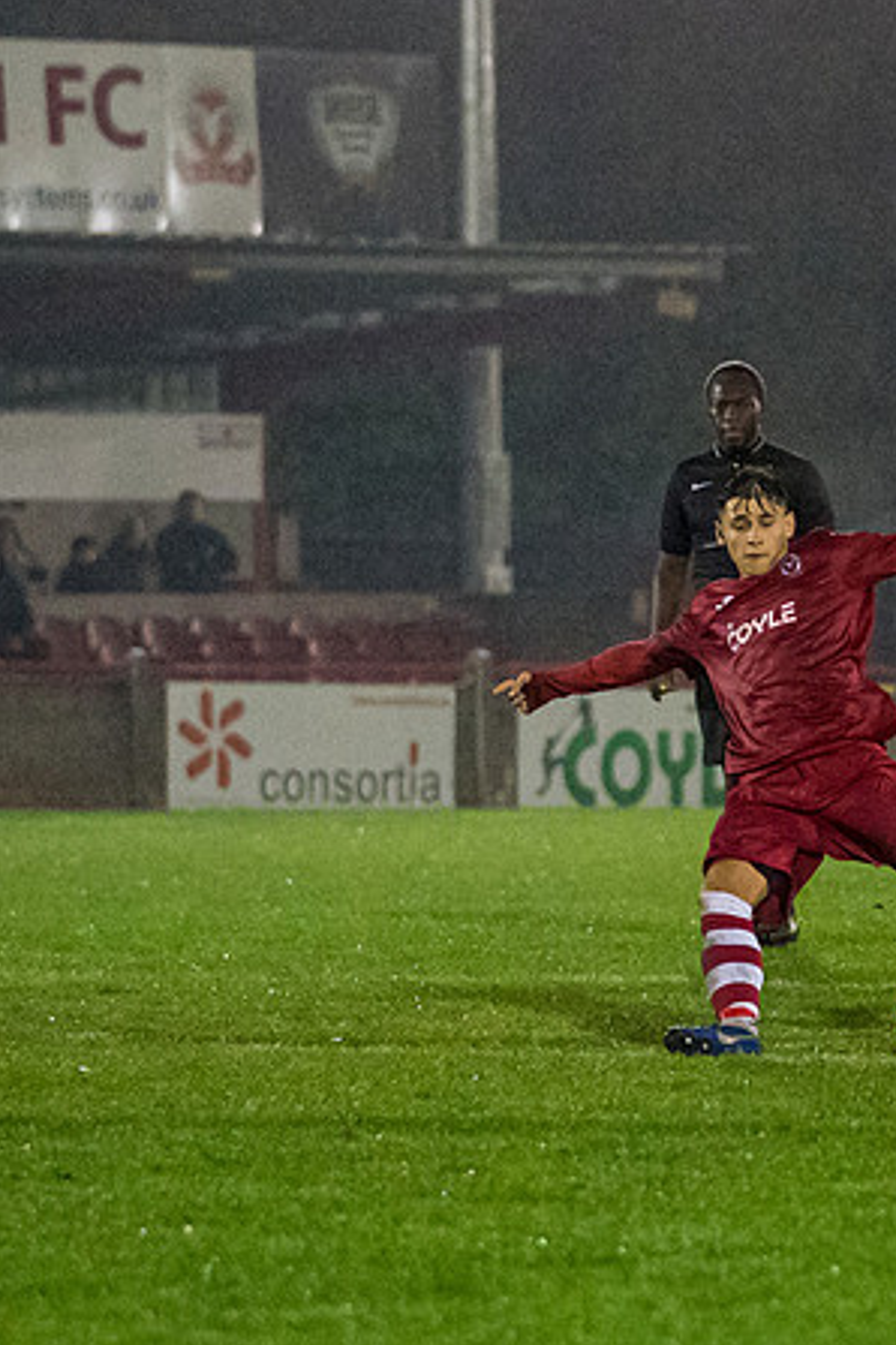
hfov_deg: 4.5
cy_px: 626
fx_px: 11311
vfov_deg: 6.8
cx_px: 817
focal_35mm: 303
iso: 6400
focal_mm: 107
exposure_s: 1/1250
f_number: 2.8
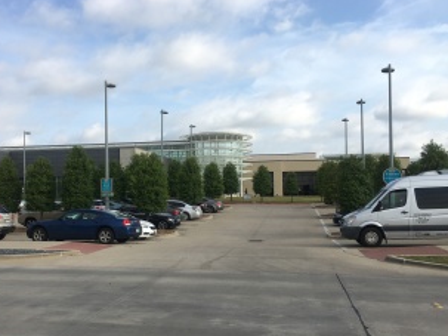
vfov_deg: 40.6
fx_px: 453
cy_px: 189
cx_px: 201
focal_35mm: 35
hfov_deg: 52.6
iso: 25
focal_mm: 4.15
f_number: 2.2
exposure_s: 1/1166
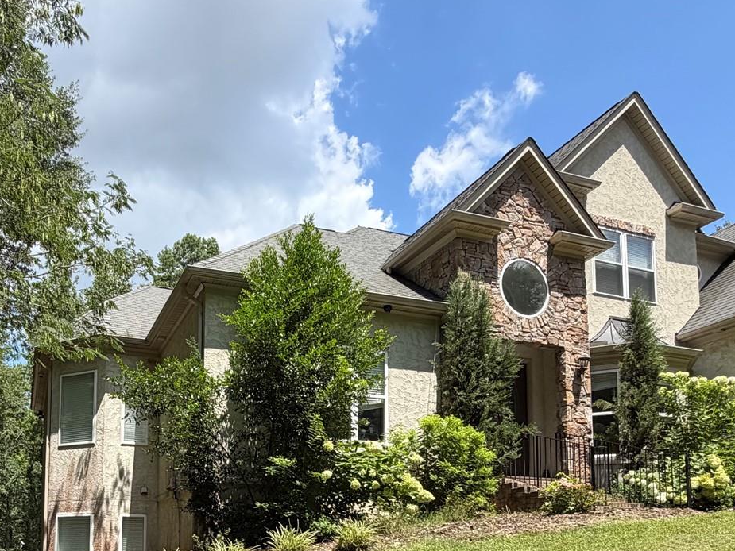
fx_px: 658
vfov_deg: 41.5
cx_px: 250
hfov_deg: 57.2
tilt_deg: +5.3
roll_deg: -0.6
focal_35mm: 31
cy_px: 504
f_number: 2.2
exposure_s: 1/770
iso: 40
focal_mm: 2.22
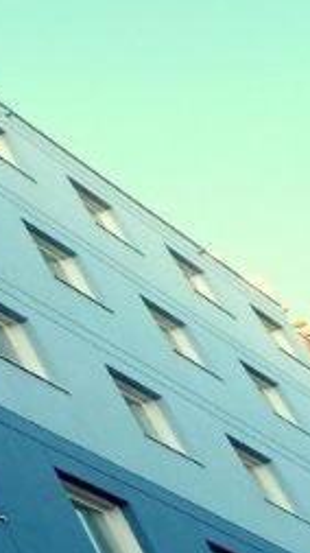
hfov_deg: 9.5
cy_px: 317
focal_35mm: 117
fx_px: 1713
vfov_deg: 18.3
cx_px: -347
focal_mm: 5.7
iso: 80
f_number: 3.7
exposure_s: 1/125
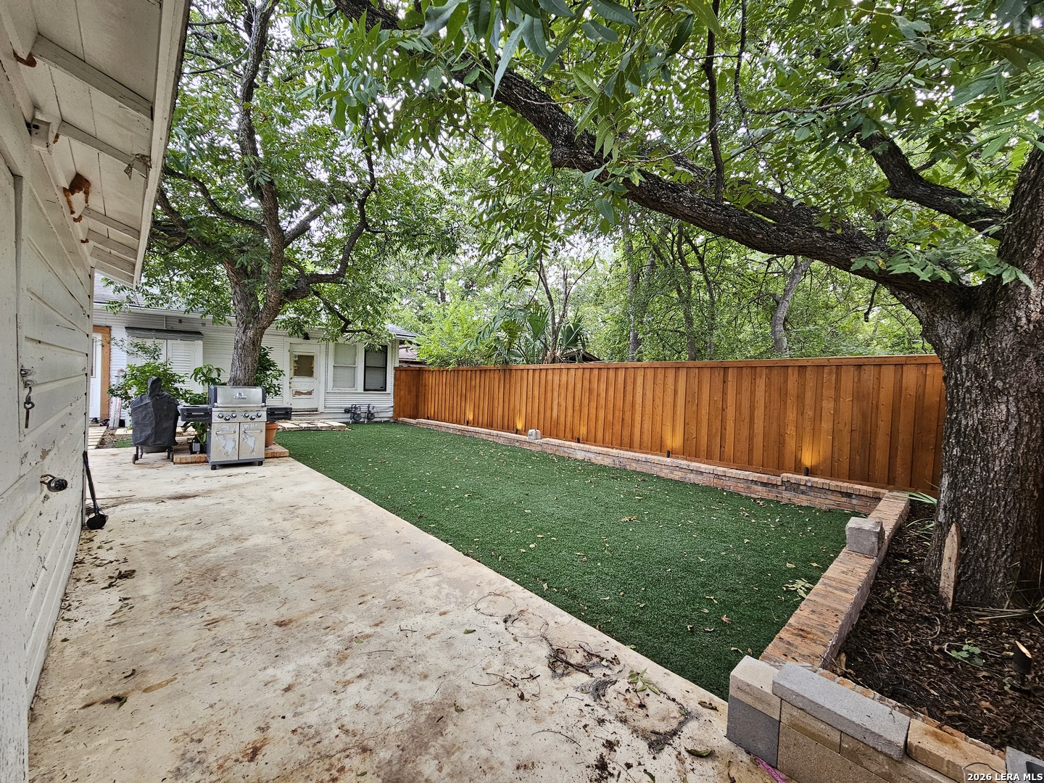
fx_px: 392
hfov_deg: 106.2
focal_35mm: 13
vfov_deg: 89.9
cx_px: 522
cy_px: 392
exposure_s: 1/60
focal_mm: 2.2
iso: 80
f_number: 2.2
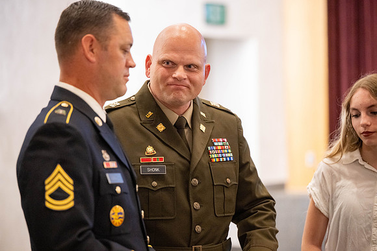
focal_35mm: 125
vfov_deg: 11.0
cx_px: 188
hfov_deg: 16.4
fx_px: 1309
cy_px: 126
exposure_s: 1/200
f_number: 2.8
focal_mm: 125
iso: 5000
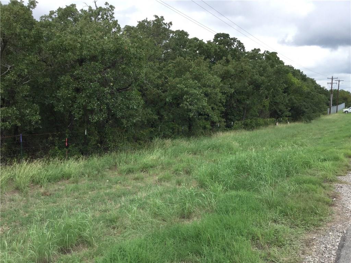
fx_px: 314
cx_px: 176
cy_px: 132
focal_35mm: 31
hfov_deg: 58.4
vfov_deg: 45.4
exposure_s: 1/582
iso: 25
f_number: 2.4
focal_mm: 3.3
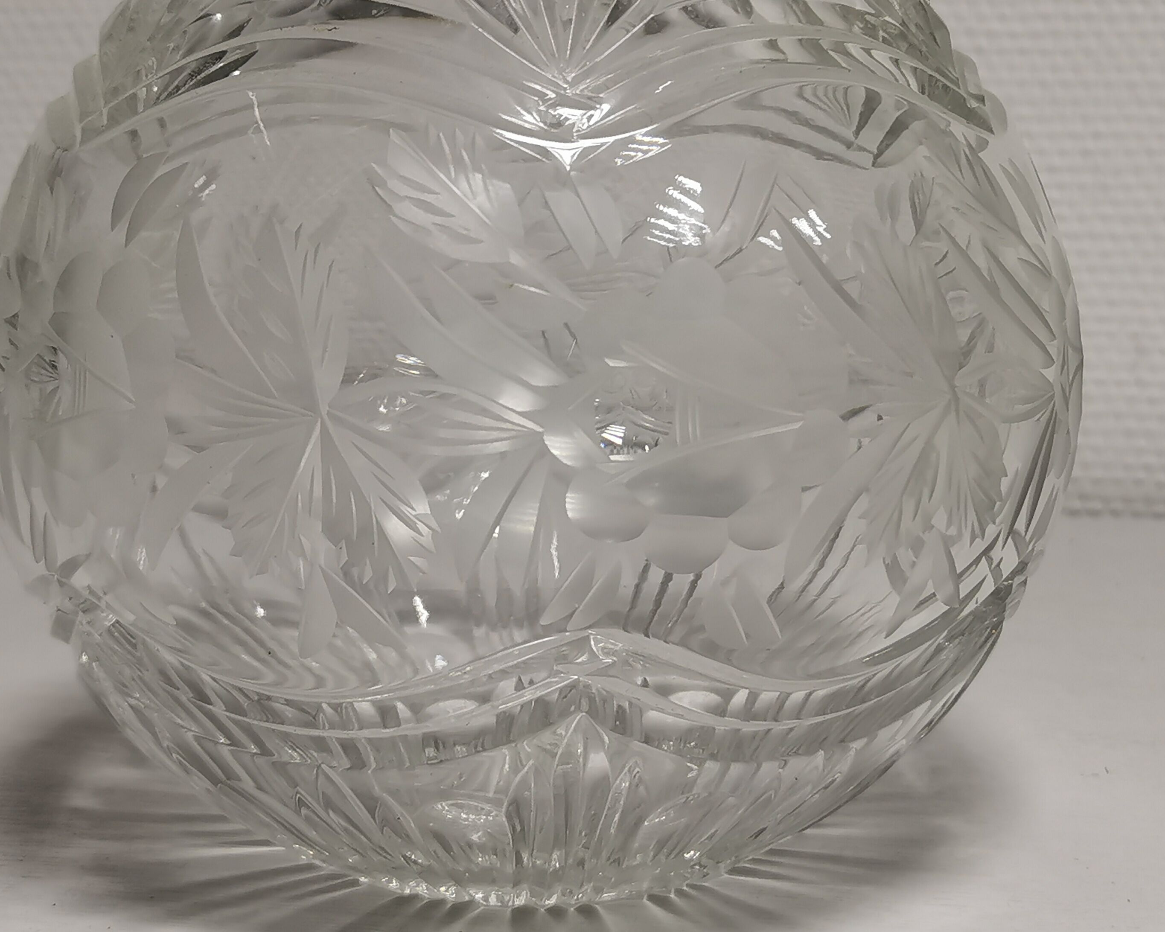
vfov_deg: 25.3
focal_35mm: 60
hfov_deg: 31.4
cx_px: 543
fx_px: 2069
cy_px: 372
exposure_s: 1/69
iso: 80
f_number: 1.8
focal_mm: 5.58
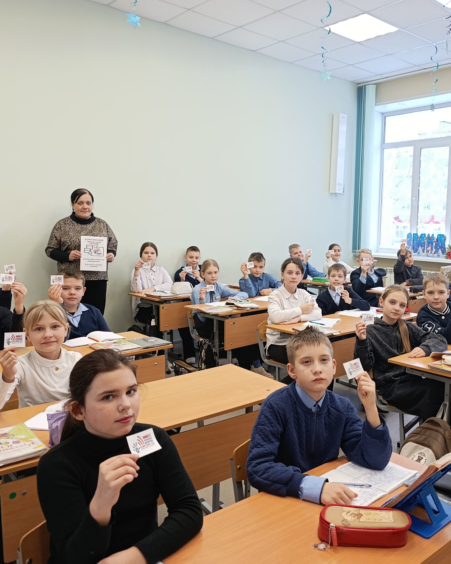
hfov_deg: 47.8
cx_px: 295
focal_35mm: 30
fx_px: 501
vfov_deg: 58.8
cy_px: 282
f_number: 1.65
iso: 461
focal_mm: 6.11
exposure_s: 1/100
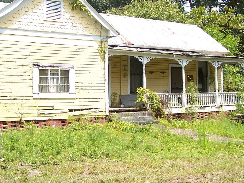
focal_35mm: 51
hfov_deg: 37.5
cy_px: 66
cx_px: 112
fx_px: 359
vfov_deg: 28.4
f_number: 2.8
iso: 80
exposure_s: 1/500
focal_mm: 6.3
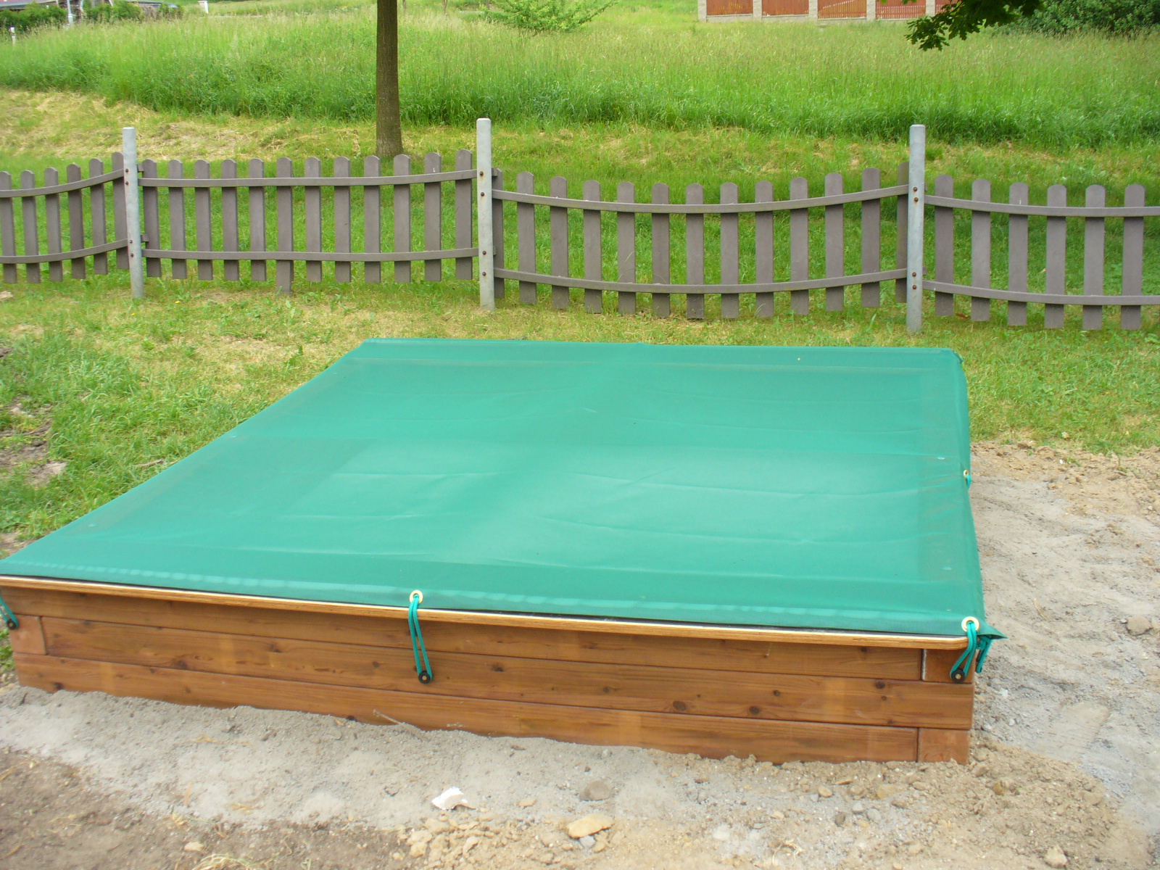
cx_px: 580
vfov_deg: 38.7
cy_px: 435
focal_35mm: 37
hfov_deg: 50.1
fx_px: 1240
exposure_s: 1/80
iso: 80
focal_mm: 6.1
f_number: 5.6
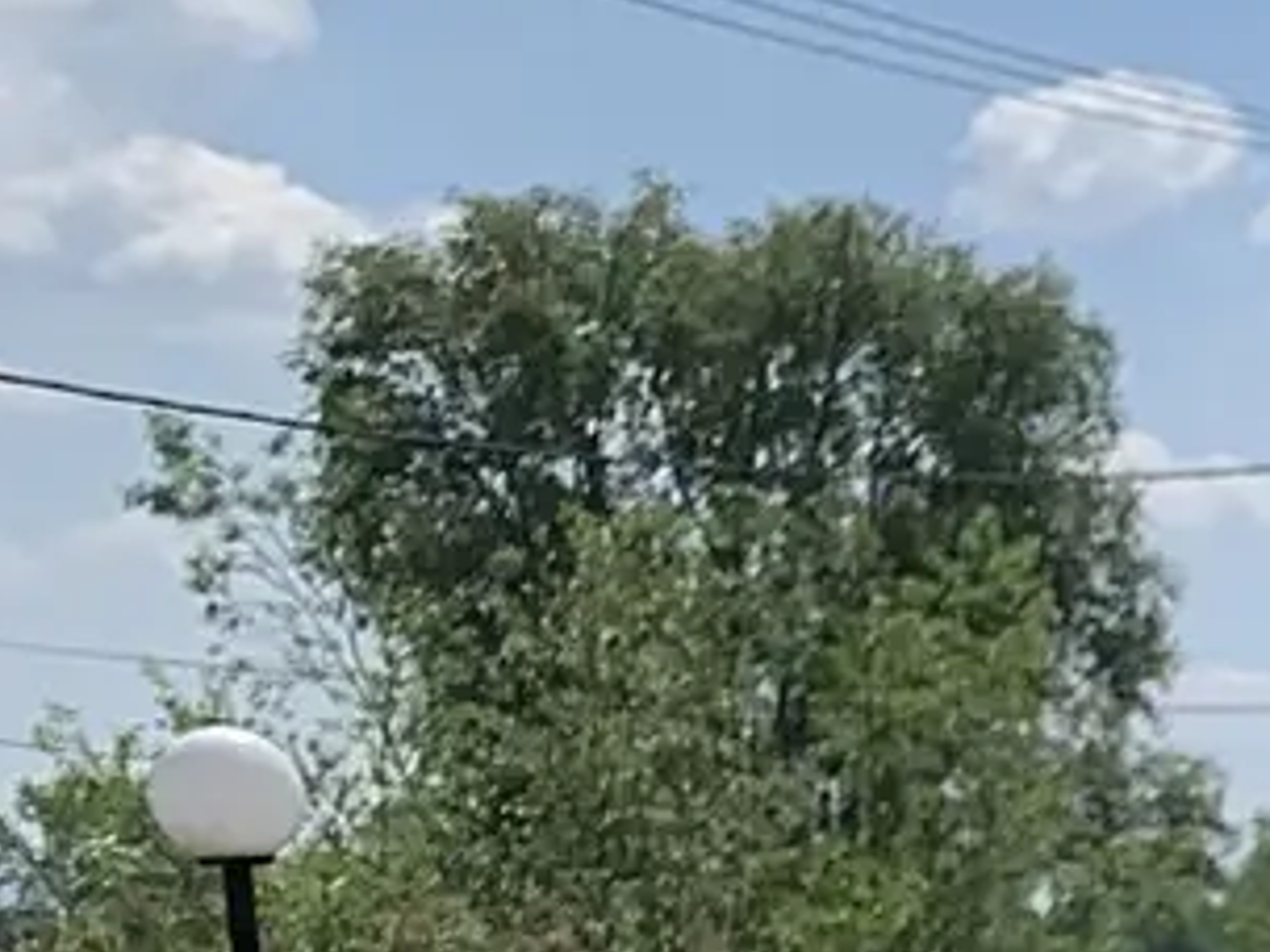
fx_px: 6420
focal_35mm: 175
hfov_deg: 8.6
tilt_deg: -6.6
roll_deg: -1.5
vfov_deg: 8.1
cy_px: 1887
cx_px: 4265
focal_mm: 4.25
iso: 25
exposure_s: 1/3788
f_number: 1.8
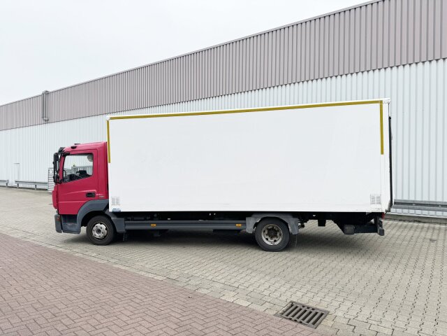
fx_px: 310
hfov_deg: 71.6
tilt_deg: -0.9
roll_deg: +0.7
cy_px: 168
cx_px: 224
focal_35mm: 24
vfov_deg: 56.8
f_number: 1.78
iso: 80
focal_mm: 6.86
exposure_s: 1/1637
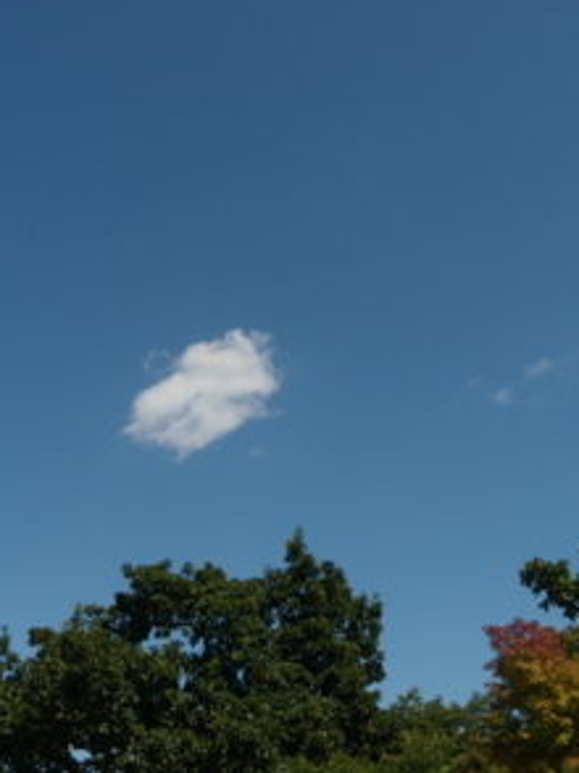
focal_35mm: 49
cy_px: 384
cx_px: 208
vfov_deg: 38.9
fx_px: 1094
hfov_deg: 29.5
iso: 80
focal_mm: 6.4
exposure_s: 1/250
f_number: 8.5
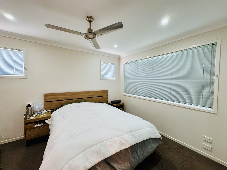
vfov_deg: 85.7
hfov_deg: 102.1
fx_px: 92
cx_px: 114
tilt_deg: -3.0
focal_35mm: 14
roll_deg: +0.2
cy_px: 85
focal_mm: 2.22
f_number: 2.2
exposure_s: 1/100
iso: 250
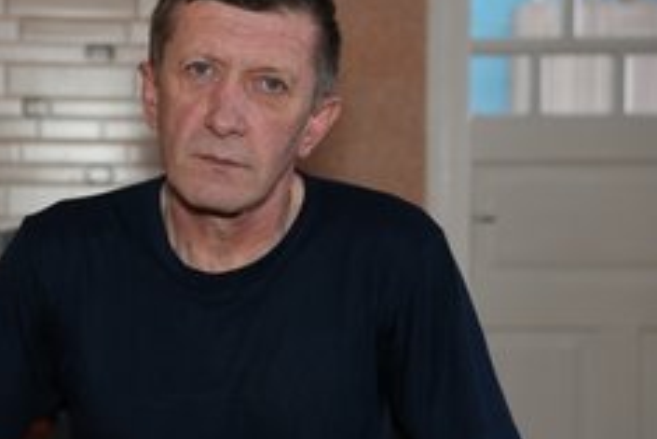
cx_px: 176
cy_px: 253
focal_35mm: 75
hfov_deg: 26.7
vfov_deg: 18.2
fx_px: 1370
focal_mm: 44
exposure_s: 1/50
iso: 640
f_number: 2.8
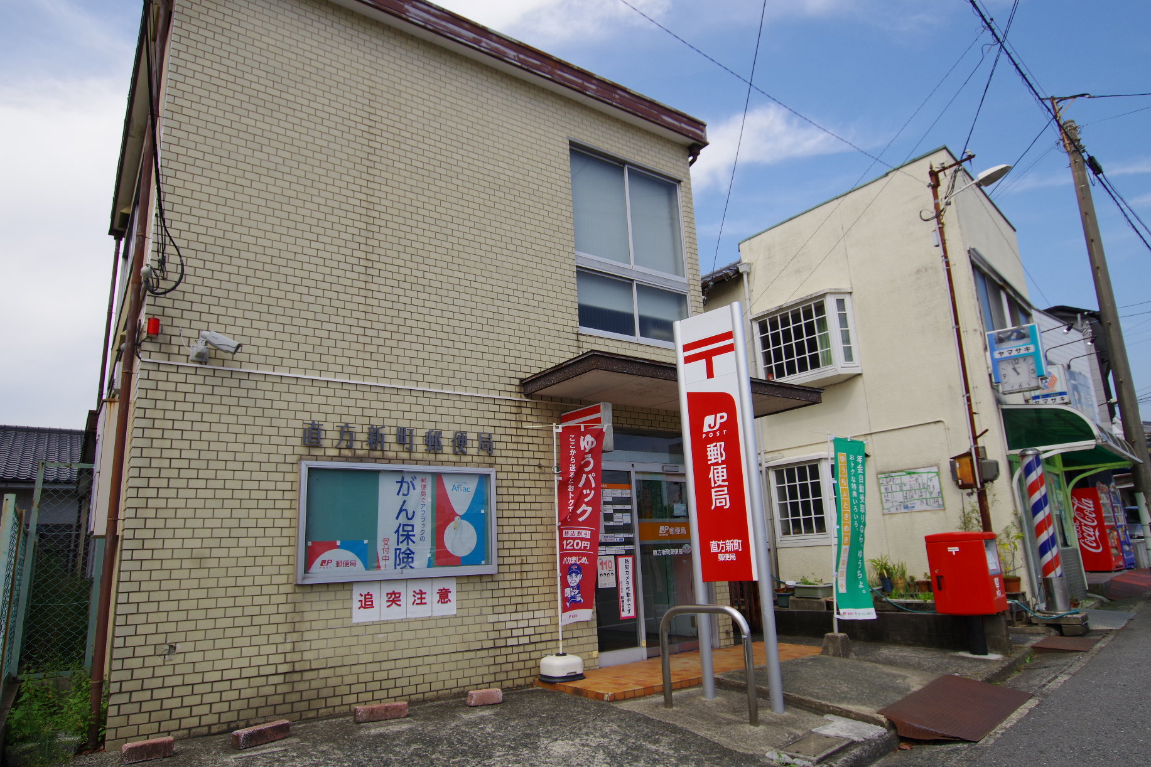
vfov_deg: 57.2
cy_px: 379
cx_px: 566
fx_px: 703
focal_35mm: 22
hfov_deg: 78.6
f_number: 7.1
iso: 200
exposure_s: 1/320
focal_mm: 14
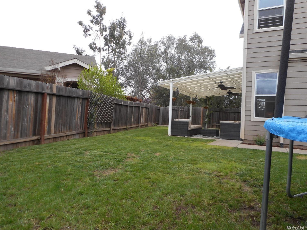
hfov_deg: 69.4
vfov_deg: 54.9
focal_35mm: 25
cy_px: 115
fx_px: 222
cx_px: 154
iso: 80
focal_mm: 4.5
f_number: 3.7
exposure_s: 1/40
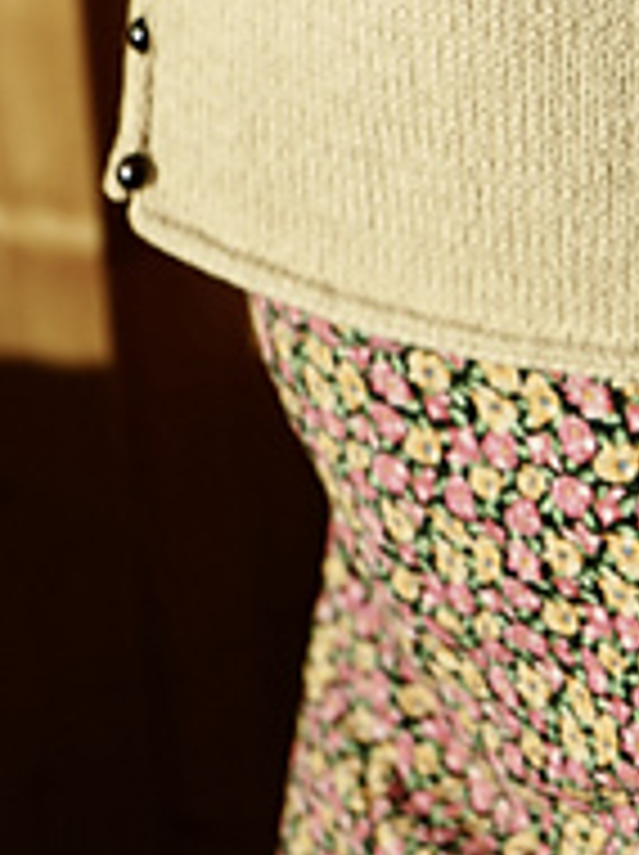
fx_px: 3922
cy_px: -518
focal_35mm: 159
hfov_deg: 9.1
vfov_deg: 11.8
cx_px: 907
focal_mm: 49
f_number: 4.5
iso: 100
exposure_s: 1/800
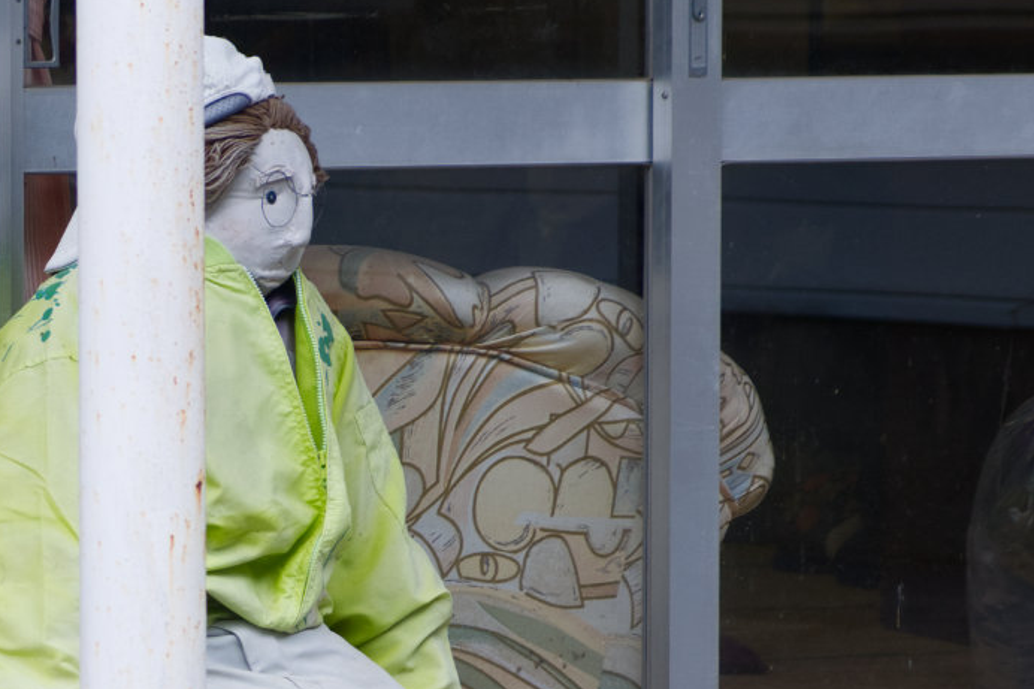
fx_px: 6202
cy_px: 577
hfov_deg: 9.4
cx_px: -273
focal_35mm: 216
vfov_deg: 6.3
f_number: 4
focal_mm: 55
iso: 125
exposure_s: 1/90
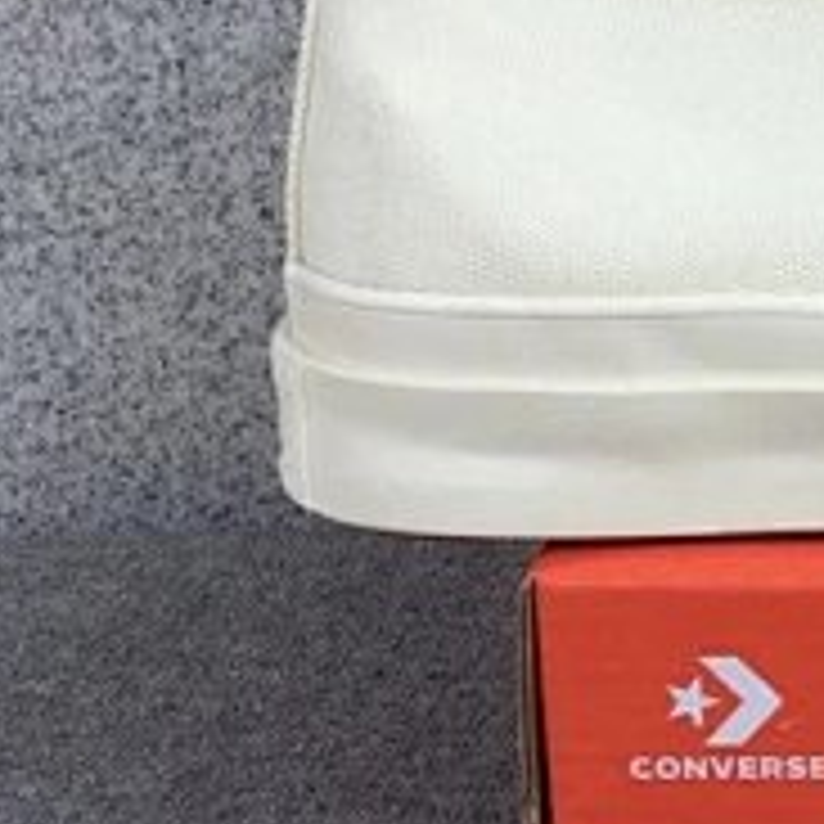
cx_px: 1171
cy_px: 320
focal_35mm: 96
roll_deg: -0.2
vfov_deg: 18.1
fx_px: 2585
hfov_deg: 16.7
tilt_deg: -16.9
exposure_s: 1/547
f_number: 2.4
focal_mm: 3.3
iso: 25
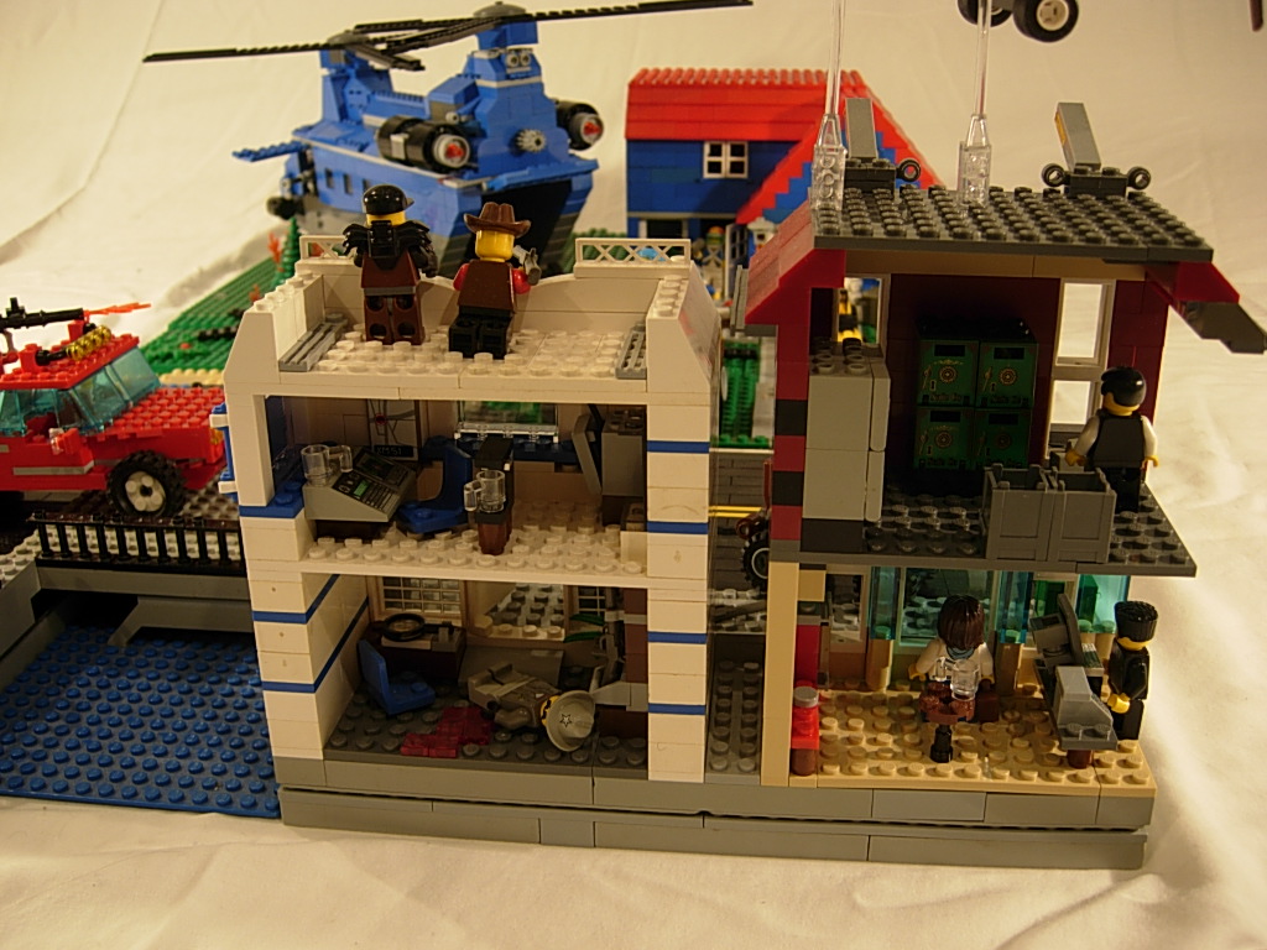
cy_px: 475
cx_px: 634
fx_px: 1318
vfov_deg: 39.7
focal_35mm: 36
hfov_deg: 51.4
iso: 50
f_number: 2.7
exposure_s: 1/5.3
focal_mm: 7.5
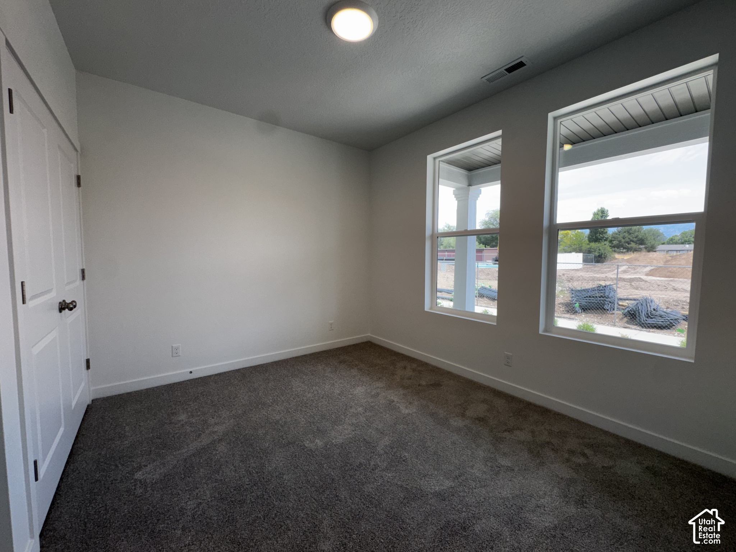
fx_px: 298
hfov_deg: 102.1
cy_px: 276
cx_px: 368
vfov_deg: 85.7
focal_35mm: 14
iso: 40
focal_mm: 2.22
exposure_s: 1/175
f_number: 2.2
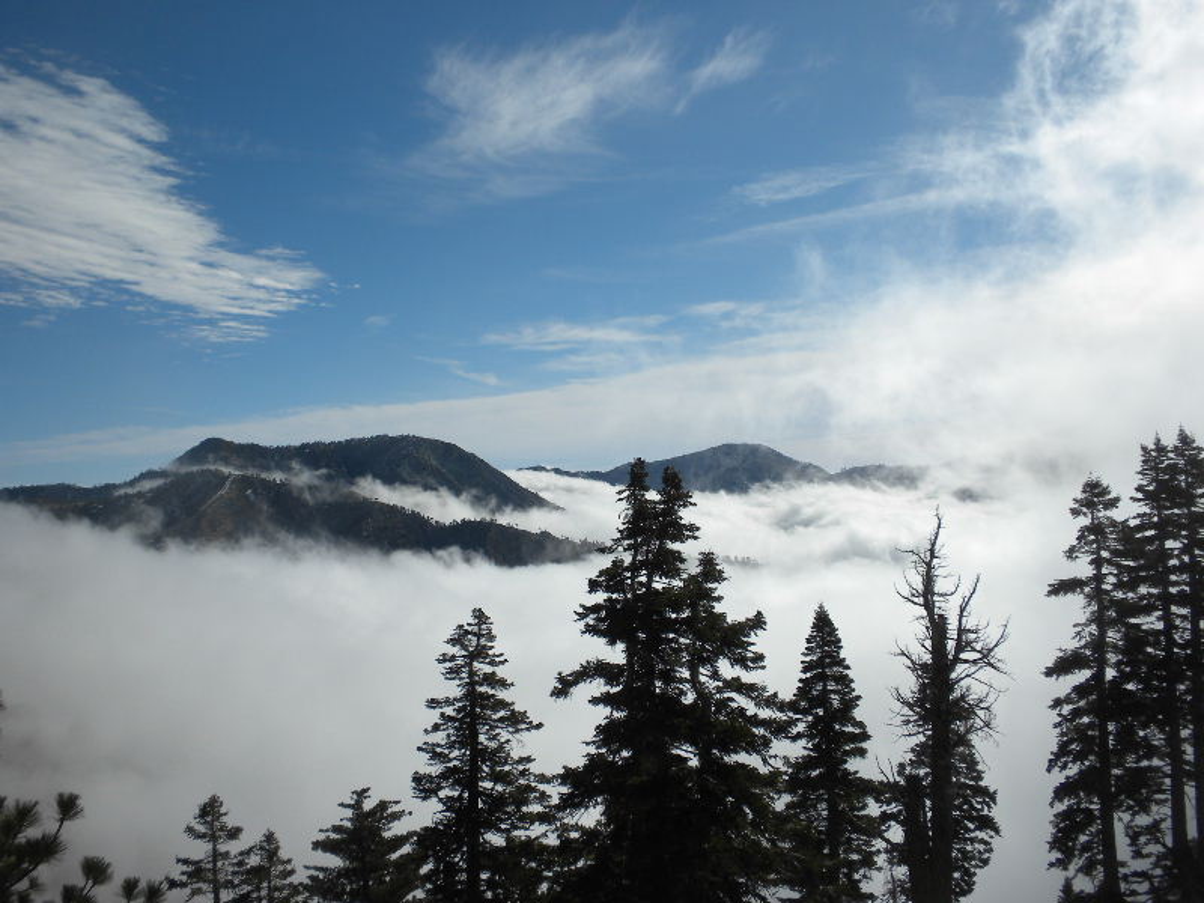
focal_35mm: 37
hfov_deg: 50.1
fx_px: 1287
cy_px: 452
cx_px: 602
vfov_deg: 38.7
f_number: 10
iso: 64
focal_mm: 6.6
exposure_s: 1/360
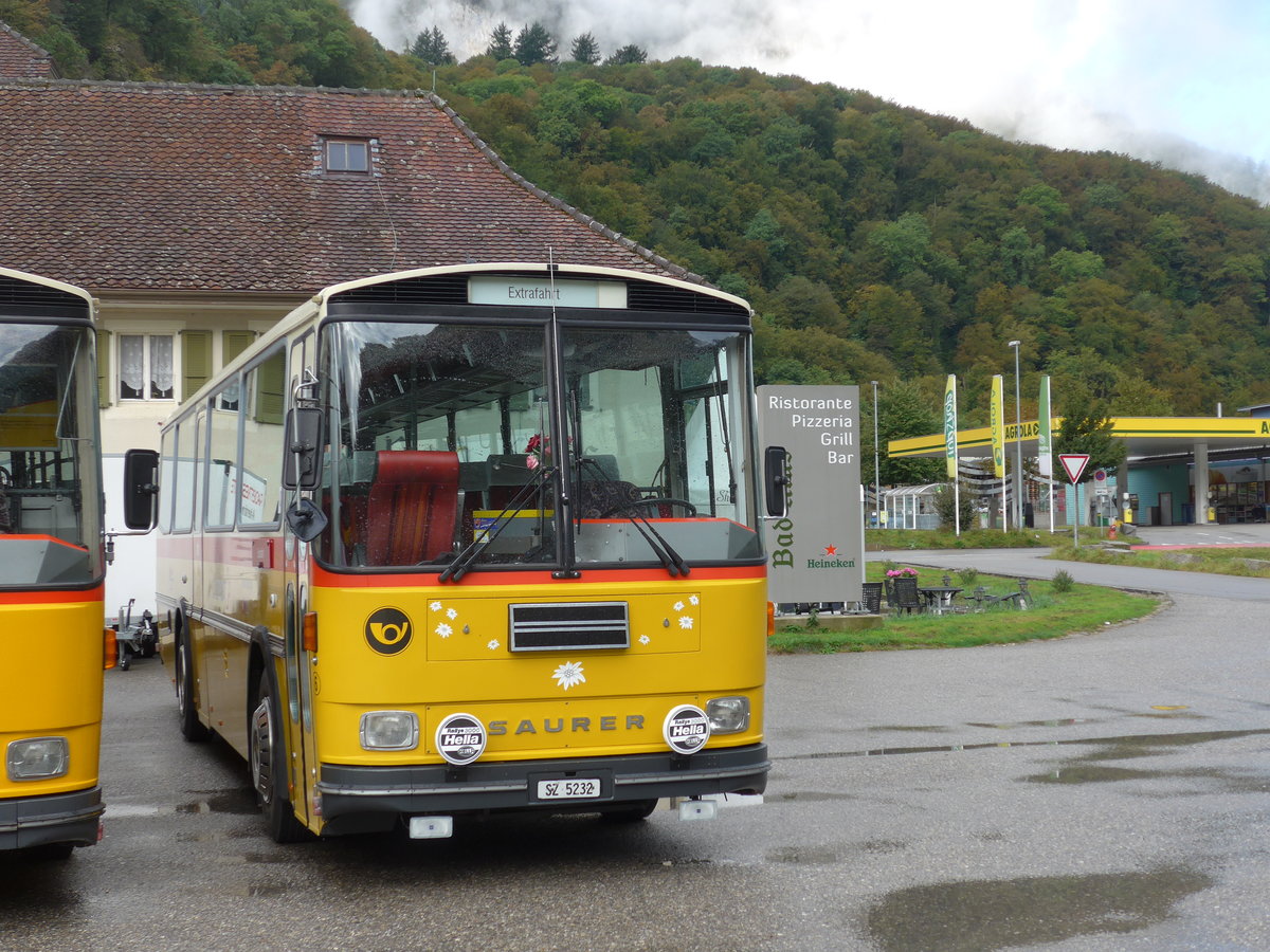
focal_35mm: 49
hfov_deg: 38.9
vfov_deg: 29.7
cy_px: 476
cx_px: 635
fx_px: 1798
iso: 80
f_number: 3.2
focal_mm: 10.1
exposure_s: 1/250
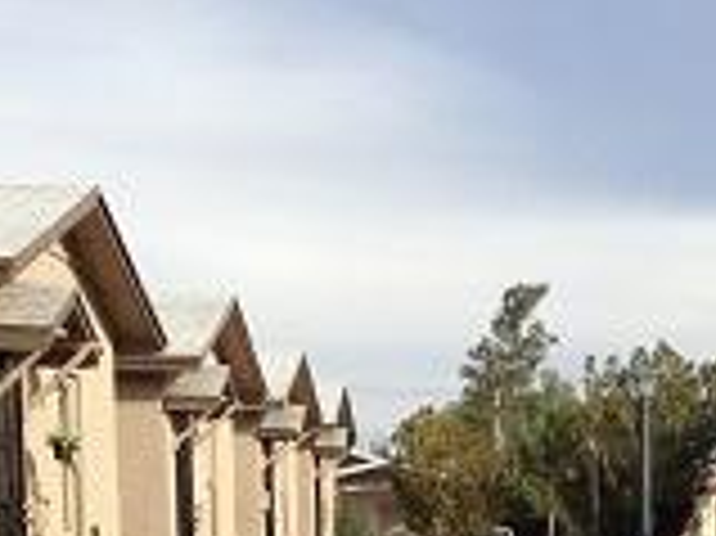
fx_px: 2108
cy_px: 820
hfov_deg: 19.0
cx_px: 630
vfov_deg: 13.6
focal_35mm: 102
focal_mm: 4.12
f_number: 2.4
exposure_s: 1/1106
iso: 50
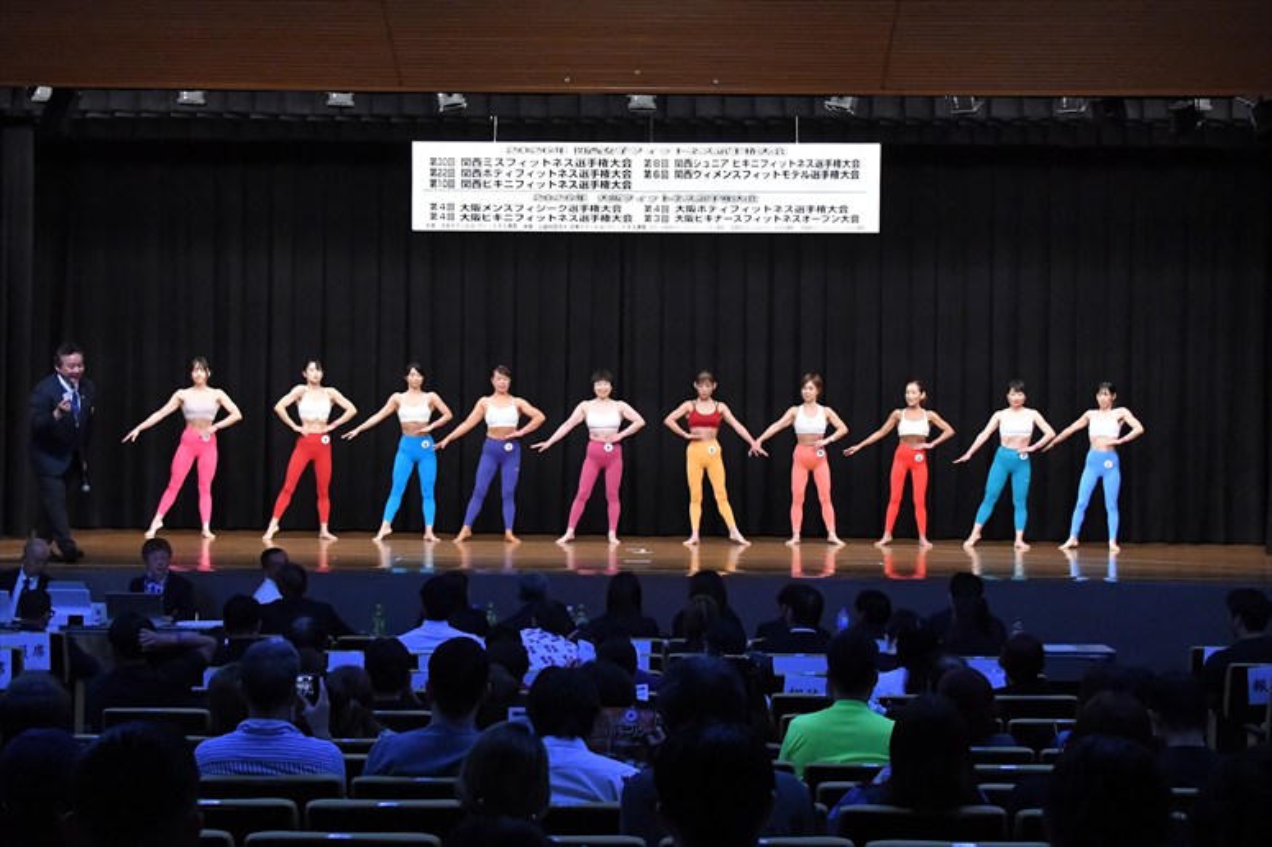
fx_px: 2331
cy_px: 424
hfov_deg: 30.5
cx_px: 636
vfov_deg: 20.6
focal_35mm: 66
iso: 8000
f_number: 5.6
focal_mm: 44
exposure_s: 1/400
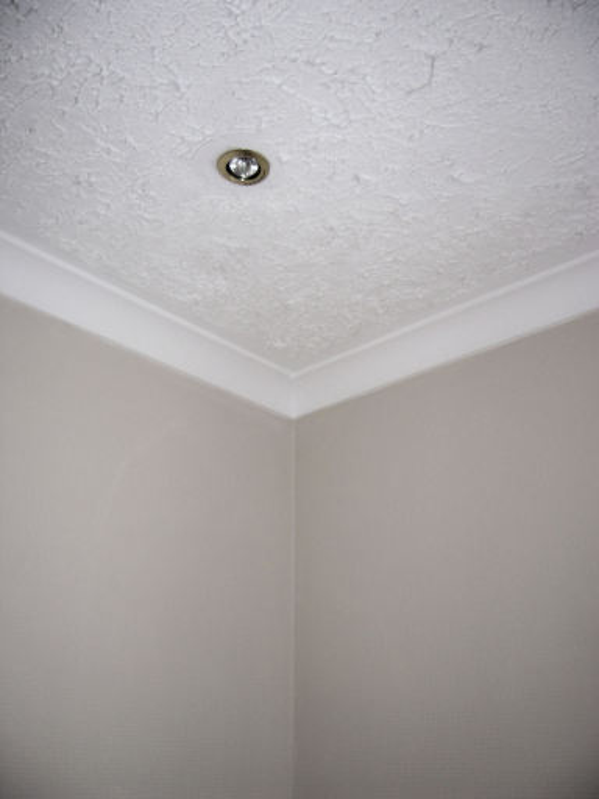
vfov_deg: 52.6
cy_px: 400
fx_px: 808
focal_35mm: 35
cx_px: 300
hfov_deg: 40.7
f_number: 2.8
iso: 100
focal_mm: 5.8
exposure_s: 1/8
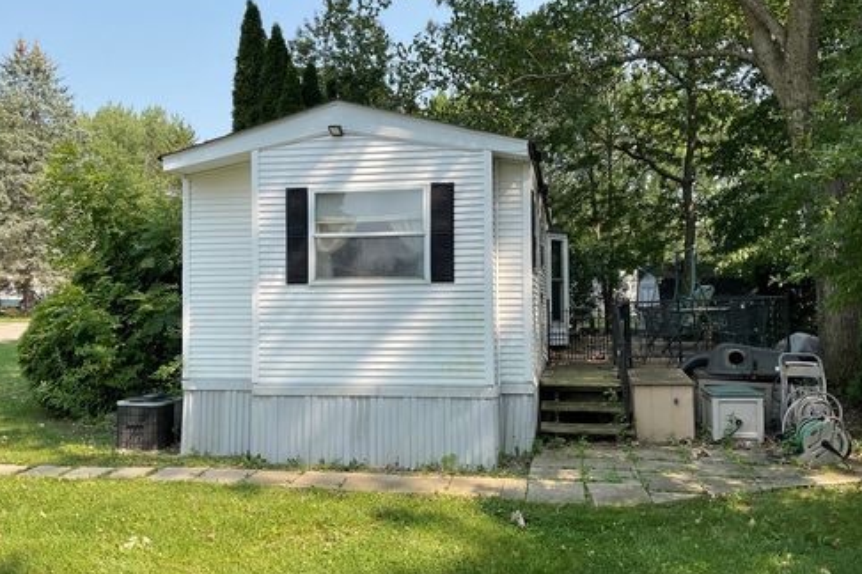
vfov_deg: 42.3
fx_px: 742
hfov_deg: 60.3
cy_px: 286
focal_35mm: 31
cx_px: 431
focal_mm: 3
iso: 16
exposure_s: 1/883
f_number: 1.8
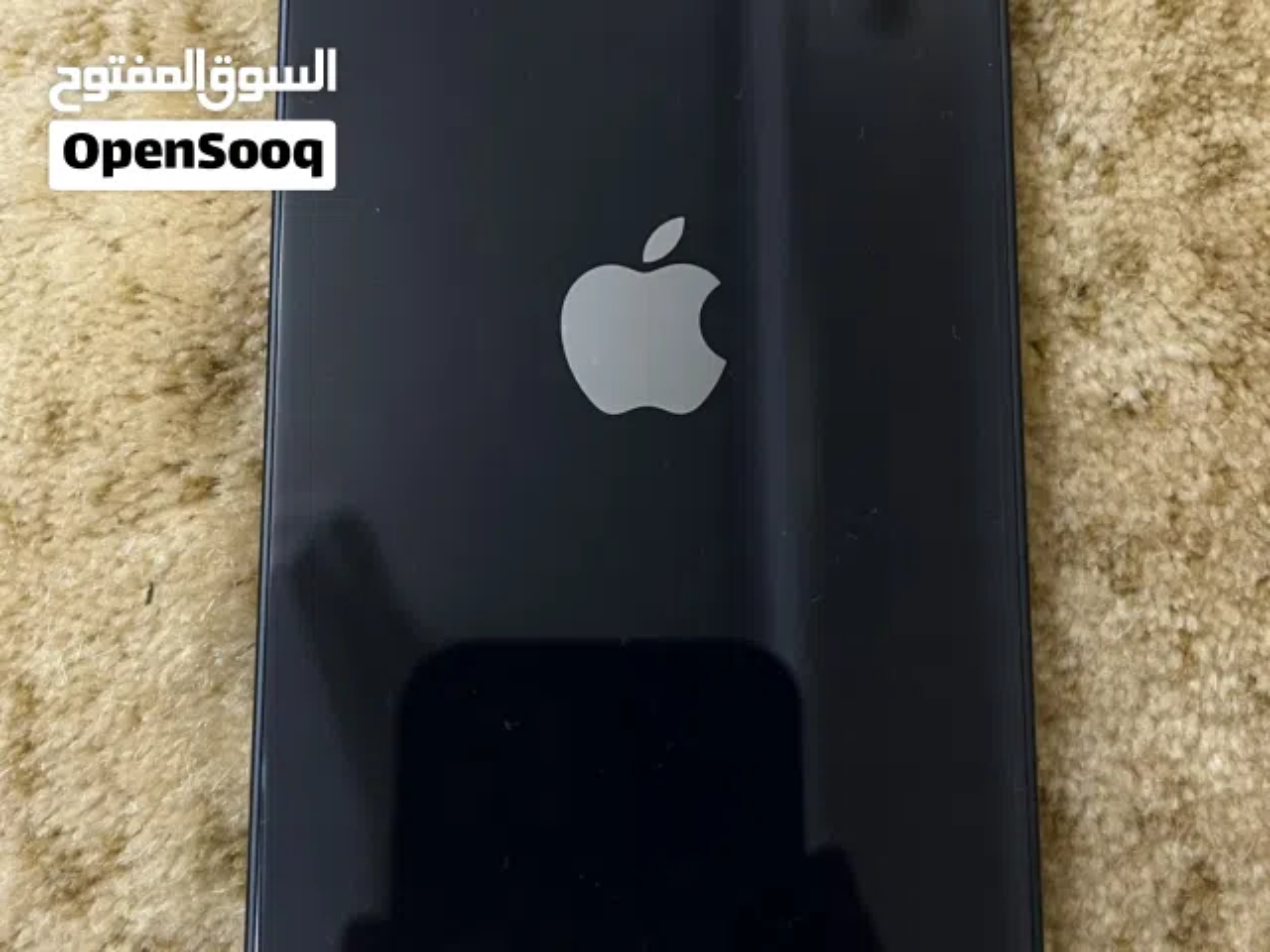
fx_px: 954
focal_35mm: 26
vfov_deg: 53.1
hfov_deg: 67.3
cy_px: 476
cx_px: 635
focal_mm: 5.1
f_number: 1.6
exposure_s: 1/33
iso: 500
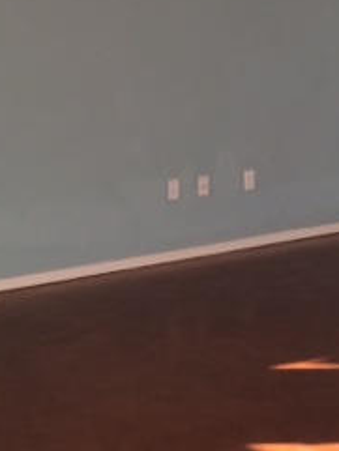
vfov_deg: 25.3
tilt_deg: -11.9
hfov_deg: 19.0
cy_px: 196
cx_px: 275
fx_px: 1005
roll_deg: -0.1
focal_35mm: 77
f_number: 2.2
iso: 32
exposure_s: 1/30
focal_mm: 4.15
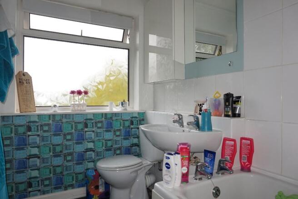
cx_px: 149
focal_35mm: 24
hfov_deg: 73.8
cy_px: 100
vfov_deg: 53.1
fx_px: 199
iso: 100
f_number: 4.5
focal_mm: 16
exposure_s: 1/60
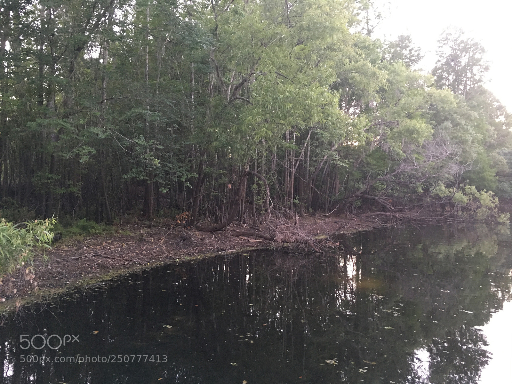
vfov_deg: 48.2
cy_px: 192
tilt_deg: -0.4
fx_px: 429
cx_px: 256
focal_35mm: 29
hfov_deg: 61.7
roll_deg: -0.2
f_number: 2.2
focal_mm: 4.15
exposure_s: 1/17
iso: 200
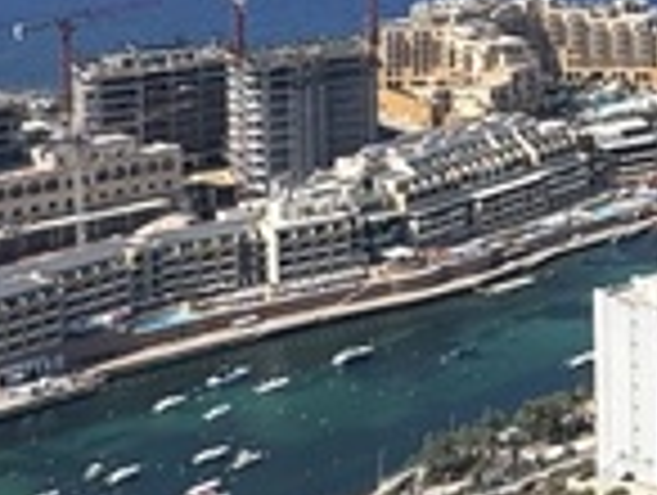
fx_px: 1863
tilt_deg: -2.0
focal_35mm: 98
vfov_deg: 14.4
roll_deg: +0.0
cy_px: -194
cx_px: 1386
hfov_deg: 15.3
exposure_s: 1/2985
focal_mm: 2.22
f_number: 2.2
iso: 50
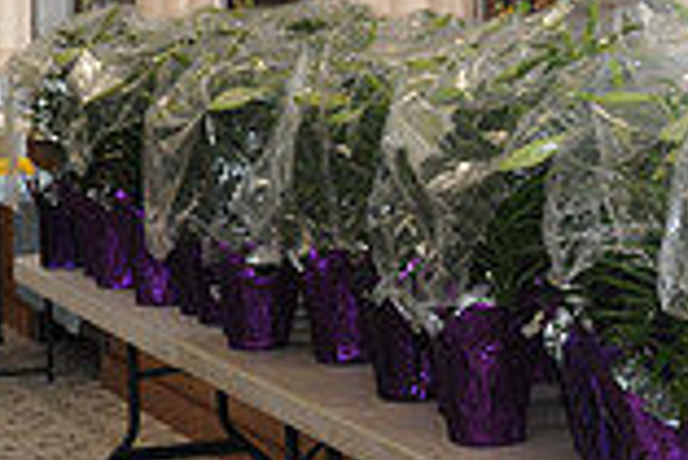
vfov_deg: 10.6
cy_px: 53
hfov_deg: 14.8
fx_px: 2468
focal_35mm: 129
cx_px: 1034
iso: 400
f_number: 9
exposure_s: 1/50
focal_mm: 35
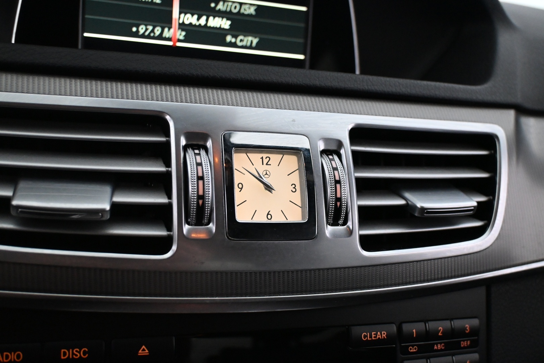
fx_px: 589
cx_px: 272
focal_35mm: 39
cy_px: 182
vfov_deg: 34.2
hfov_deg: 49.6
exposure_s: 1/60
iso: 4000
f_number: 4.5
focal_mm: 26
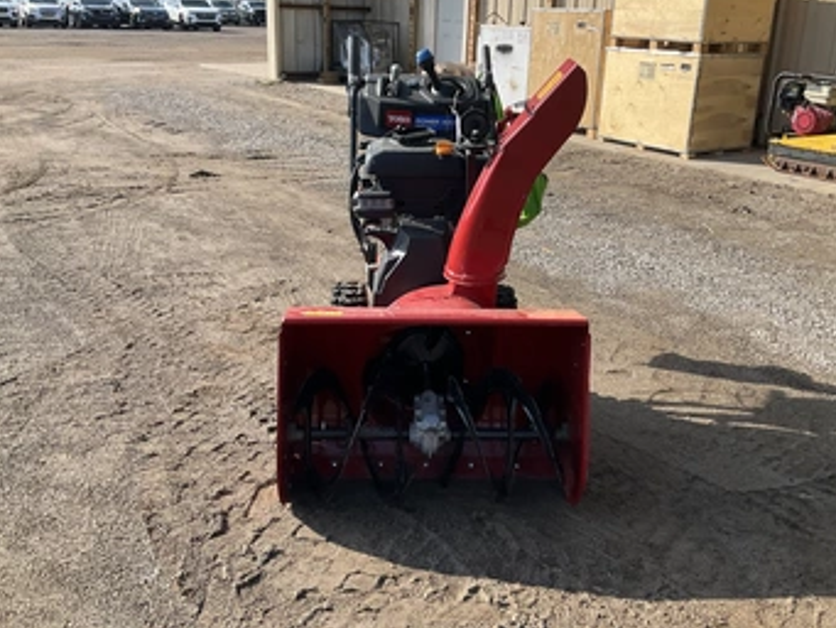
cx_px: 424
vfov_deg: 41.7
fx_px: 821
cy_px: 272
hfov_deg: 53.9
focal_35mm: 34
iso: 25
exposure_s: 1/855
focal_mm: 3
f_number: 1.8
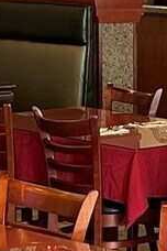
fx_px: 1141
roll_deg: -2.5
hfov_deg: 7.7
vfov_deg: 12.5
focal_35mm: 164
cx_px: 410
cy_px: 84
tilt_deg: -6.3
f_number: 1.6
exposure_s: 1/60
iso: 320
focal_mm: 5.1
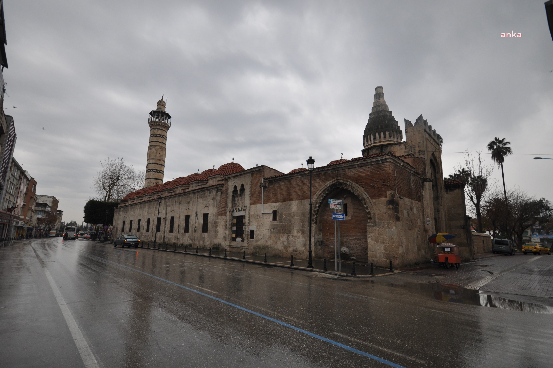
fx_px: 253
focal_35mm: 16
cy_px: 184
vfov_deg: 71.9
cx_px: 276
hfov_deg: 95.0
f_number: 5.6
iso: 200
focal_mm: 11
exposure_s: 1/50
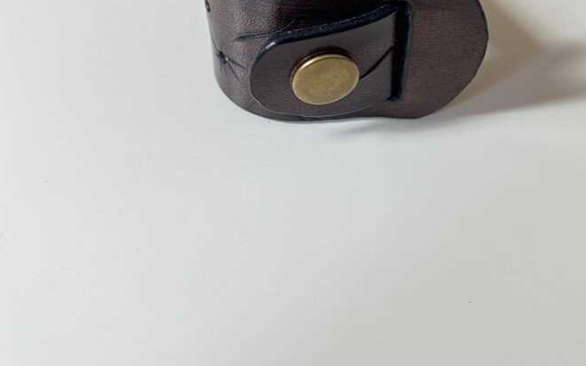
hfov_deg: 46.2
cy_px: 38
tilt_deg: -43.5
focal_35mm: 43
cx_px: 312
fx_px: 687
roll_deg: +0.1
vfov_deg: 28.7
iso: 125
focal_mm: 5.7
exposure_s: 1/94
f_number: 1.5
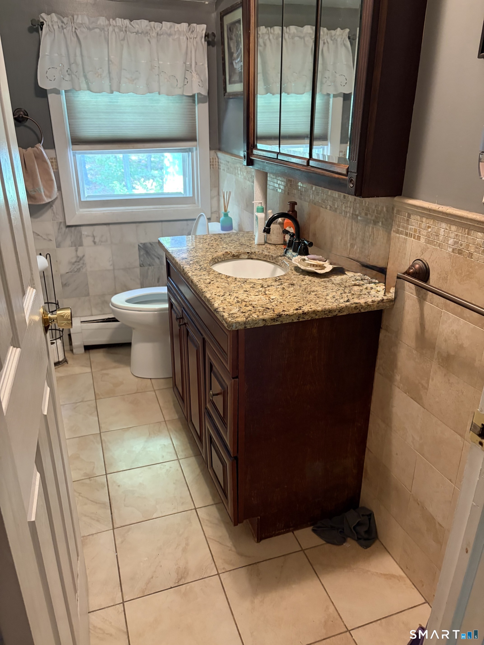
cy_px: 322
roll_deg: -0.8
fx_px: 485
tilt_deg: -23.5
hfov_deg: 53.1
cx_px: 242
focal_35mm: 26
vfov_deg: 67.3
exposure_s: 1/40
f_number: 1.6
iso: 400
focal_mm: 5.96
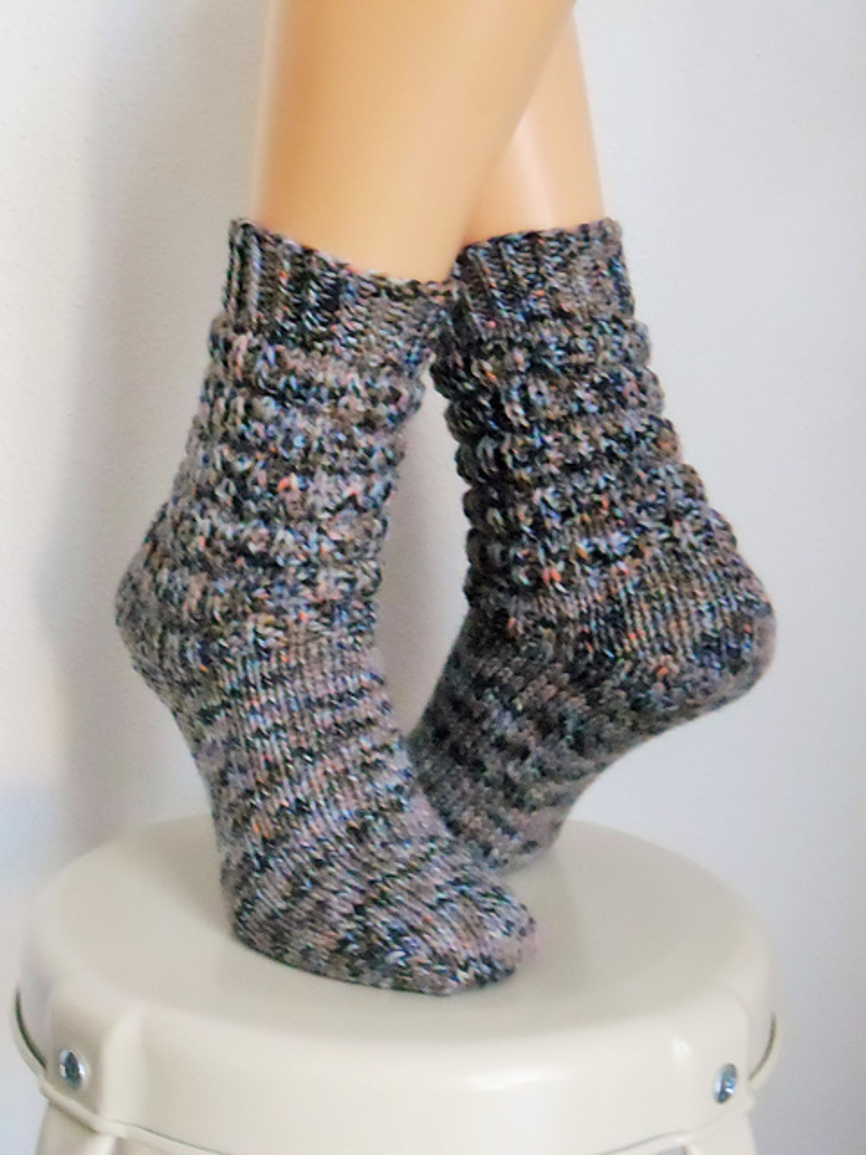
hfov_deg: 32.9
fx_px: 1468
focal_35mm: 44
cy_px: 578
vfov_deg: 42.9
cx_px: 433
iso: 800
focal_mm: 7.8
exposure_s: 1/22
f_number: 4.5
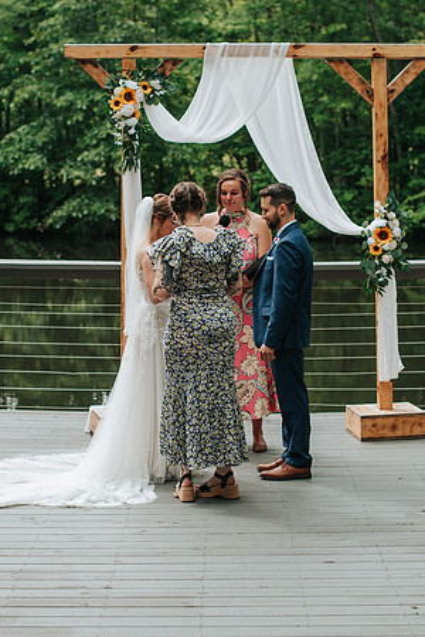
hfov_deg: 15.6
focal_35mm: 87
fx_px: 1548
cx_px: 208
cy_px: 319
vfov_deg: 23.3
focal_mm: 50
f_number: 2.8
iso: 100
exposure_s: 1/400
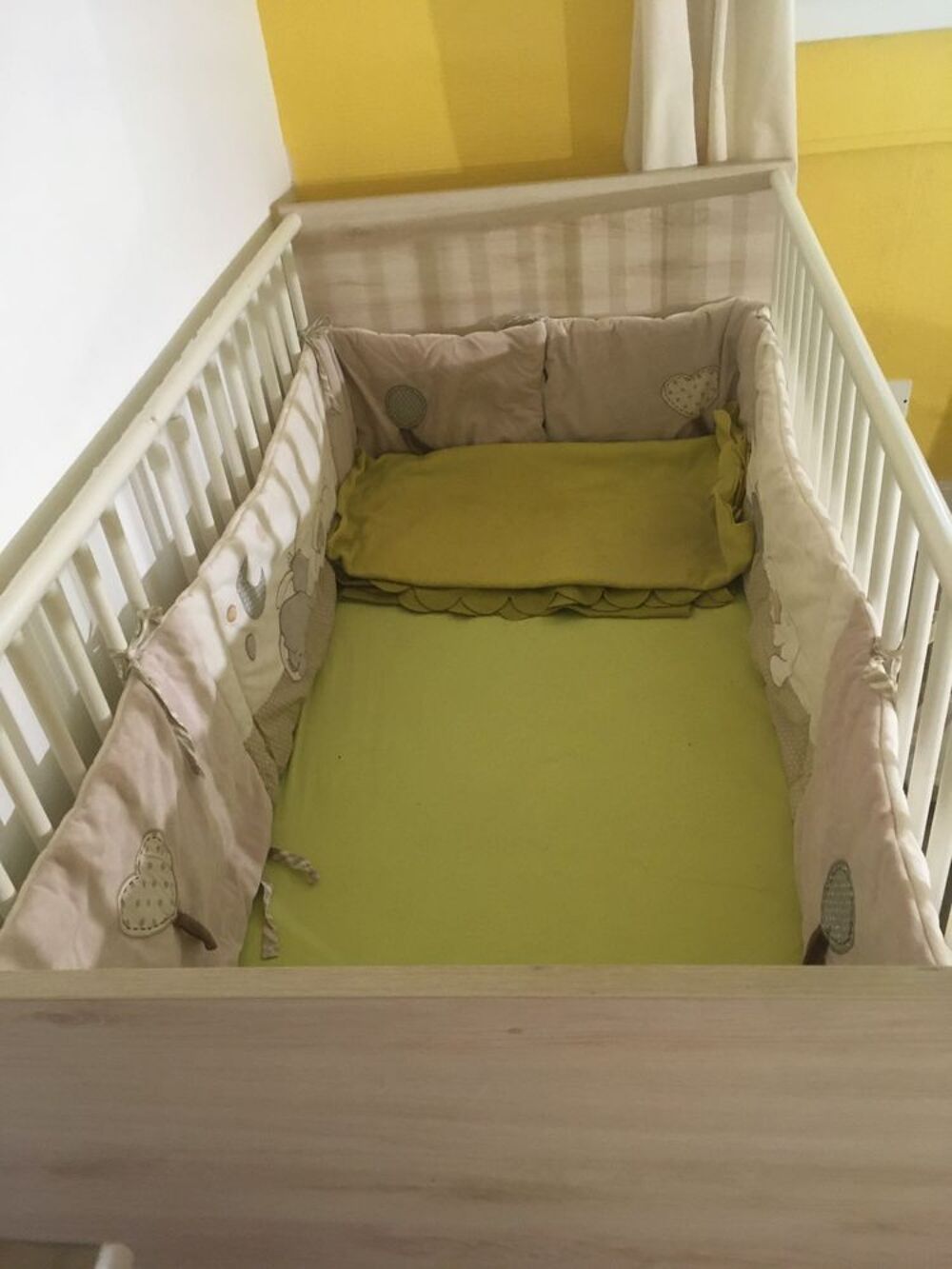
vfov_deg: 61.7
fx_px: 1063
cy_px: 634
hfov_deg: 48.2
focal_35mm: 29
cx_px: 476
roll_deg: +4.9
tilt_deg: -35.4
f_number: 2.2
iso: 250
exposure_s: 1/33
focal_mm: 4.15
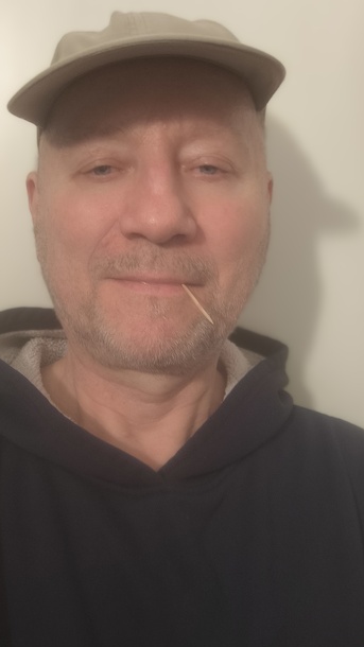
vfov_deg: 64.3
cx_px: 143
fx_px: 515
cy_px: 329
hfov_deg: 38.7
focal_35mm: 30
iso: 160
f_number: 2.4
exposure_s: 1/33.3
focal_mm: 3.27
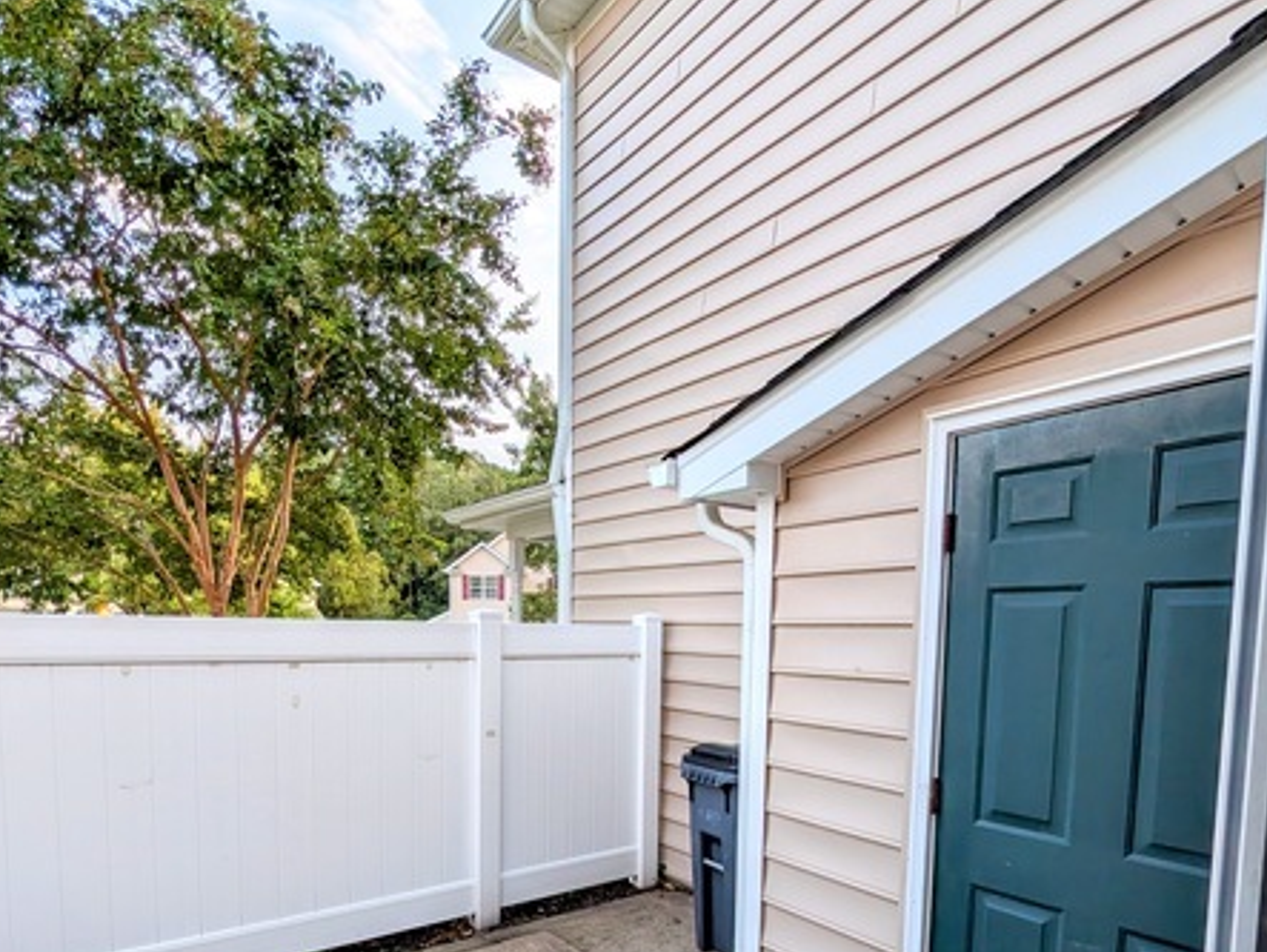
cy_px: 692
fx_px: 659
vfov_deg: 67.9
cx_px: 583
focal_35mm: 18
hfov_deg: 87.5
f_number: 1.7
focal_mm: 2.02
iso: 46
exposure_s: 1/246
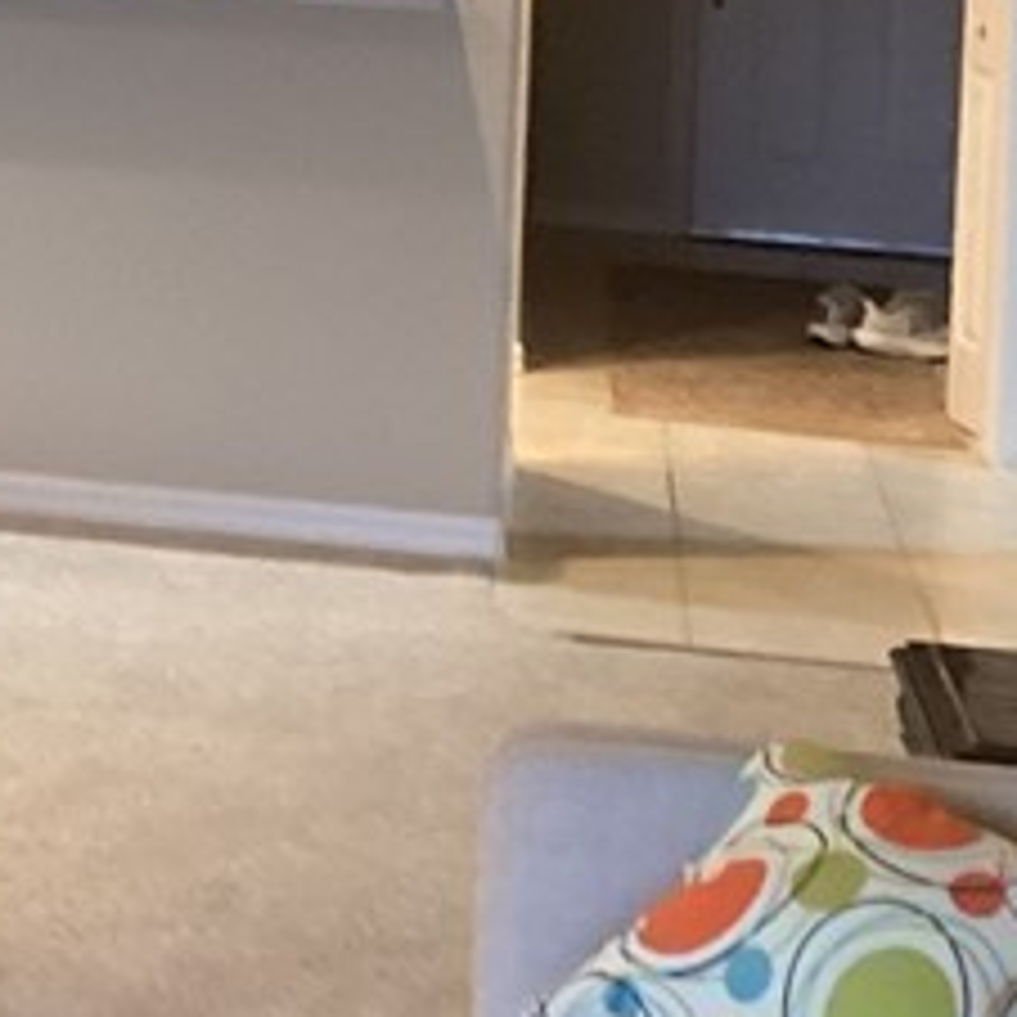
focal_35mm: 124
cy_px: -418
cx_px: -351
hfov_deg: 13.5
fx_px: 4122
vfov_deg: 13.4
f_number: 2.4
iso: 320
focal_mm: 3.3
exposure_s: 1/40
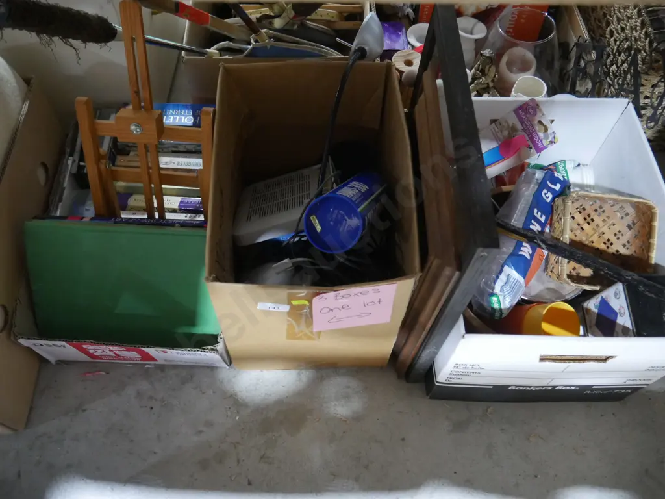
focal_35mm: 28
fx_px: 538
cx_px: 332
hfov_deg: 63.4
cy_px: 250
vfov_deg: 49.7
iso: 2500
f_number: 3.5
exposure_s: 1/60
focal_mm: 14
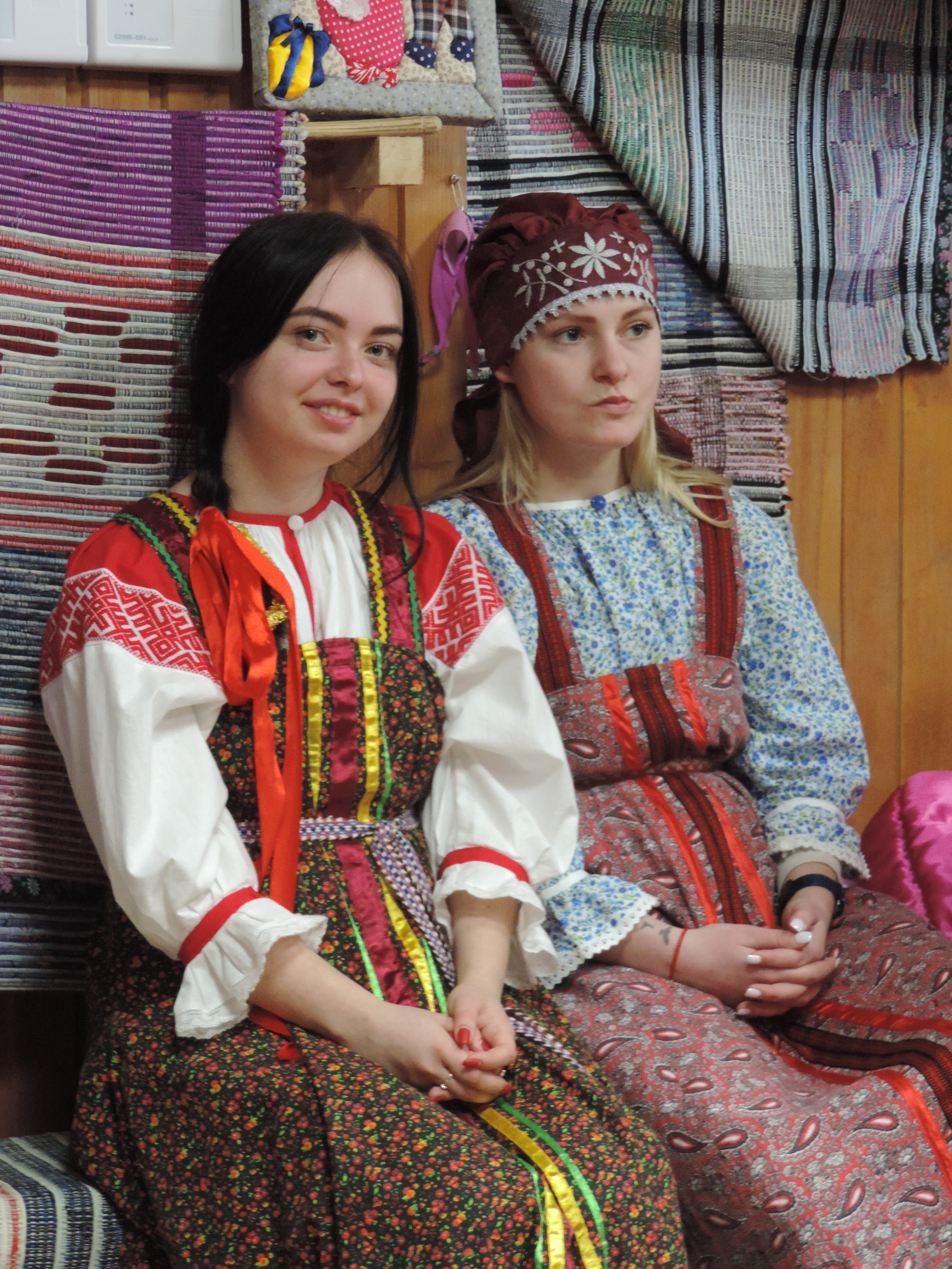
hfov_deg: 14.8
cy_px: 634
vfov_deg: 19.6
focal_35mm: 100
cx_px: 476
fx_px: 3667
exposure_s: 1/20
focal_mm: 17.8
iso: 800
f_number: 4.1
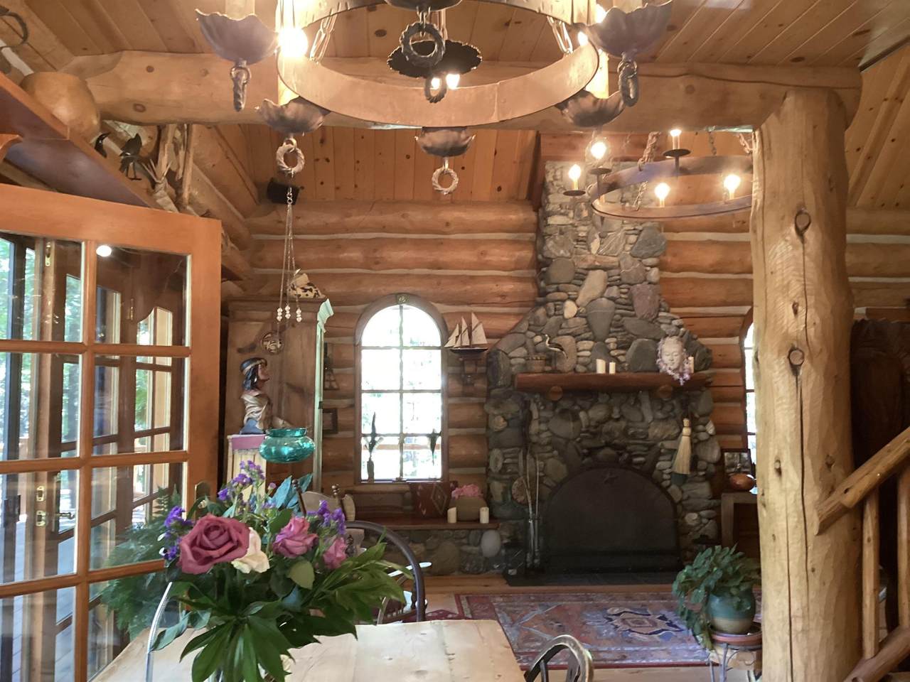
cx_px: 455
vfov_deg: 45.4
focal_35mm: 31
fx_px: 815
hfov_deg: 58.4
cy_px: 341
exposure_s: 1/33
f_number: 2.4
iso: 320
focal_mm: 3.3
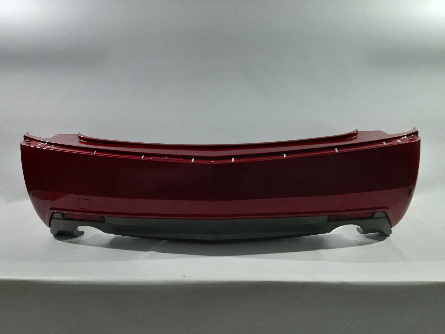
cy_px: 167
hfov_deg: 65.3
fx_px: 347
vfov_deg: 51.4
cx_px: 222
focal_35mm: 27
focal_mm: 3.93
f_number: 1.7
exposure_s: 1/50
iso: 160
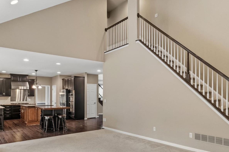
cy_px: 96
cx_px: 117
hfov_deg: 69.4
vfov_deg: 49.0
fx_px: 165
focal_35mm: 26
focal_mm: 10
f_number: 8
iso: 1250
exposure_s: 1/2
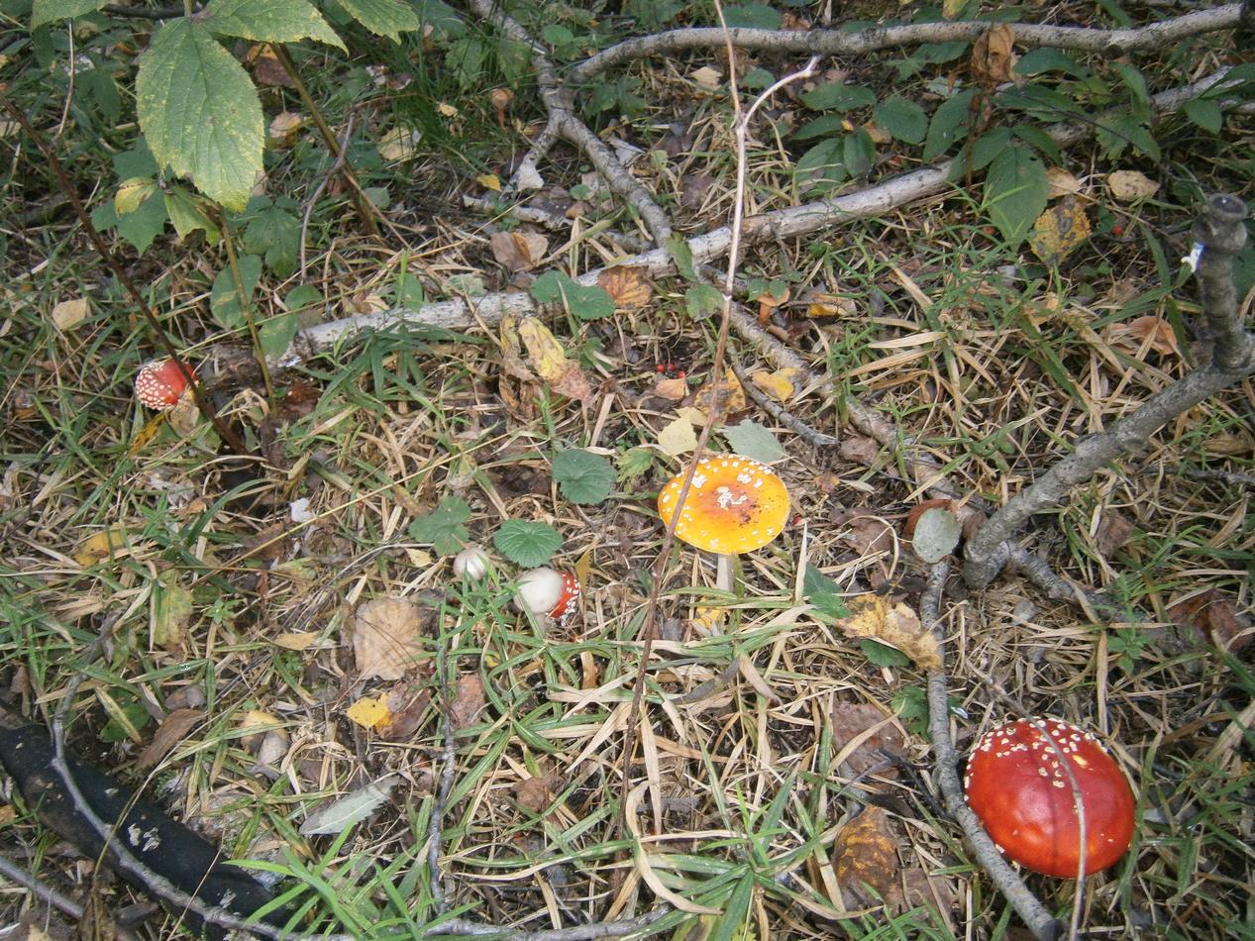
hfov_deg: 67.3
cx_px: 628
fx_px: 943
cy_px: 470
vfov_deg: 53.1
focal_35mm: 26
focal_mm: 4.7
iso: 125
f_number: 2.8
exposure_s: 1/30
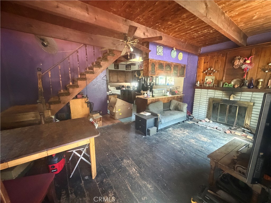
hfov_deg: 102.1
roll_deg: +0.4
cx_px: 136
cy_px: 102
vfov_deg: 85.7
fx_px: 110
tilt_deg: -9.5
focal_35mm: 14
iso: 1250
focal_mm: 2.22
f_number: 2.2
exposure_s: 1/59
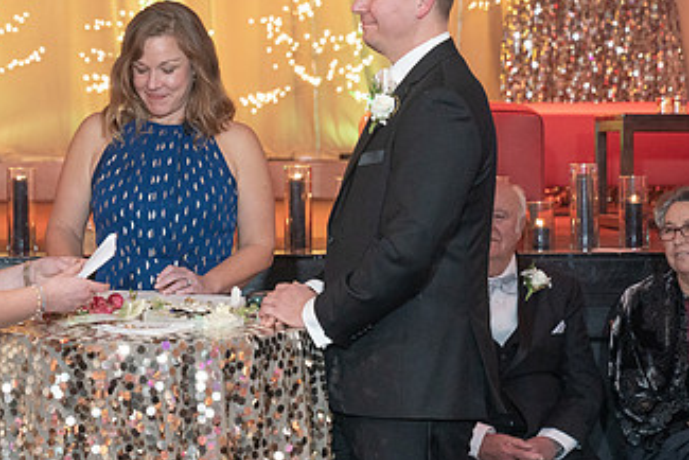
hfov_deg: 16.3
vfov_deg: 11.0
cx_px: 197
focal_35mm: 125
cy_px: 171
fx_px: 2393
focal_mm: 70
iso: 4000
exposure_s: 1/125
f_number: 4
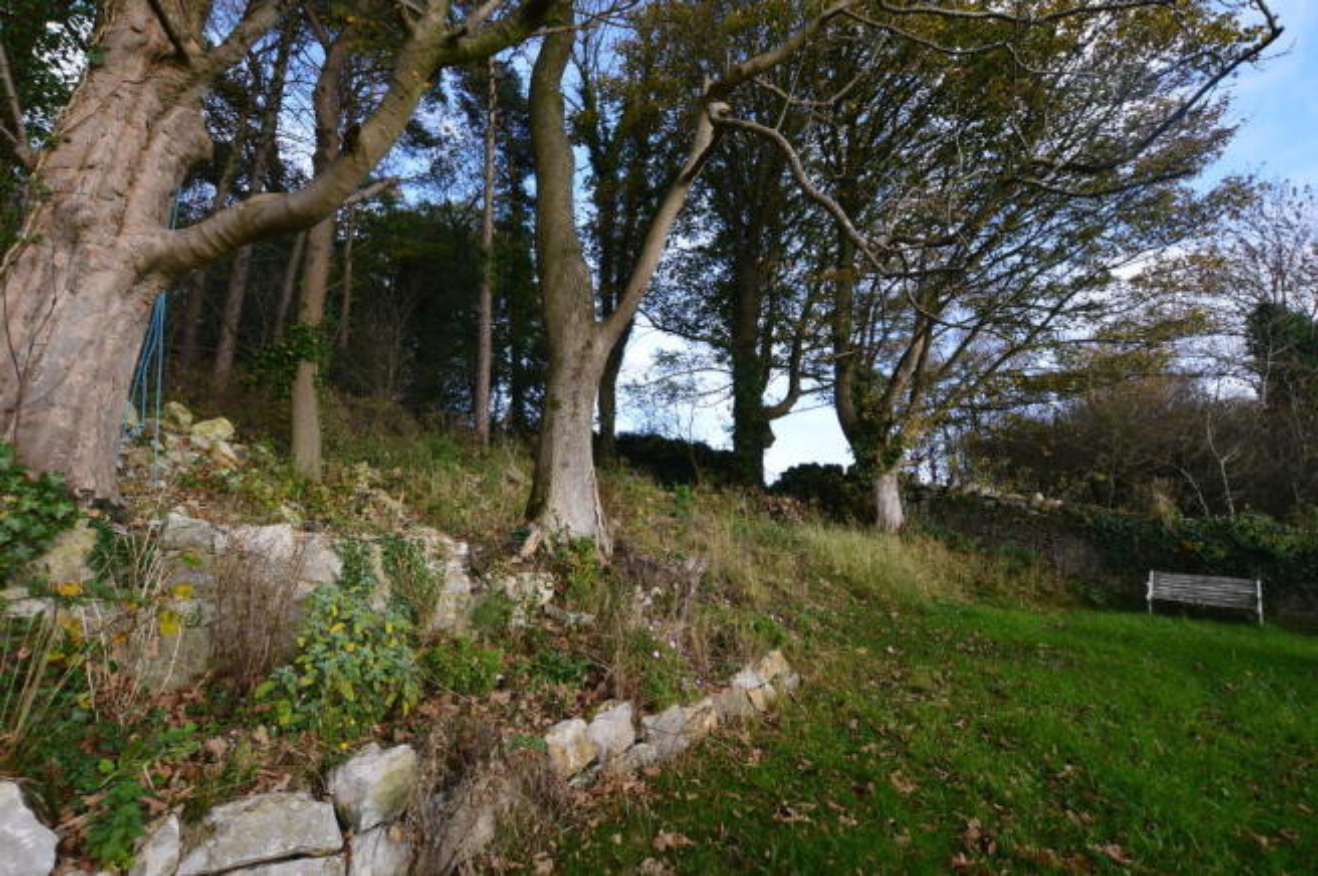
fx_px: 549
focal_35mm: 15
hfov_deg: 100.4
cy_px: 438
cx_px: 659
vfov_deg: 77.2
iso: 400
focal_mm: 10
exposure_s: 1/160
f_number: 9
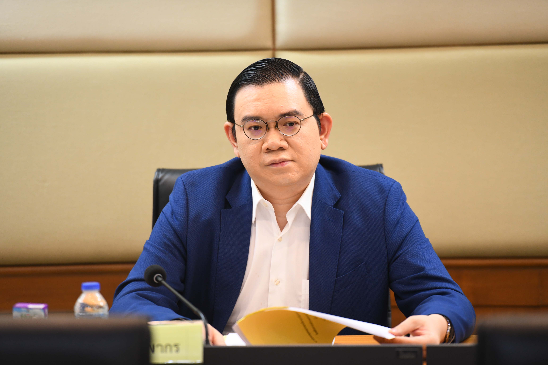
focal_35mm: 200
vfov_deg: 6.9
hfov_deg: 10.3
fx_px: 3044
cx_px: 274
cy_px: 182
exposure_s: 1/160
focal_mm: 200
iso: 1600
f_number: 2.8
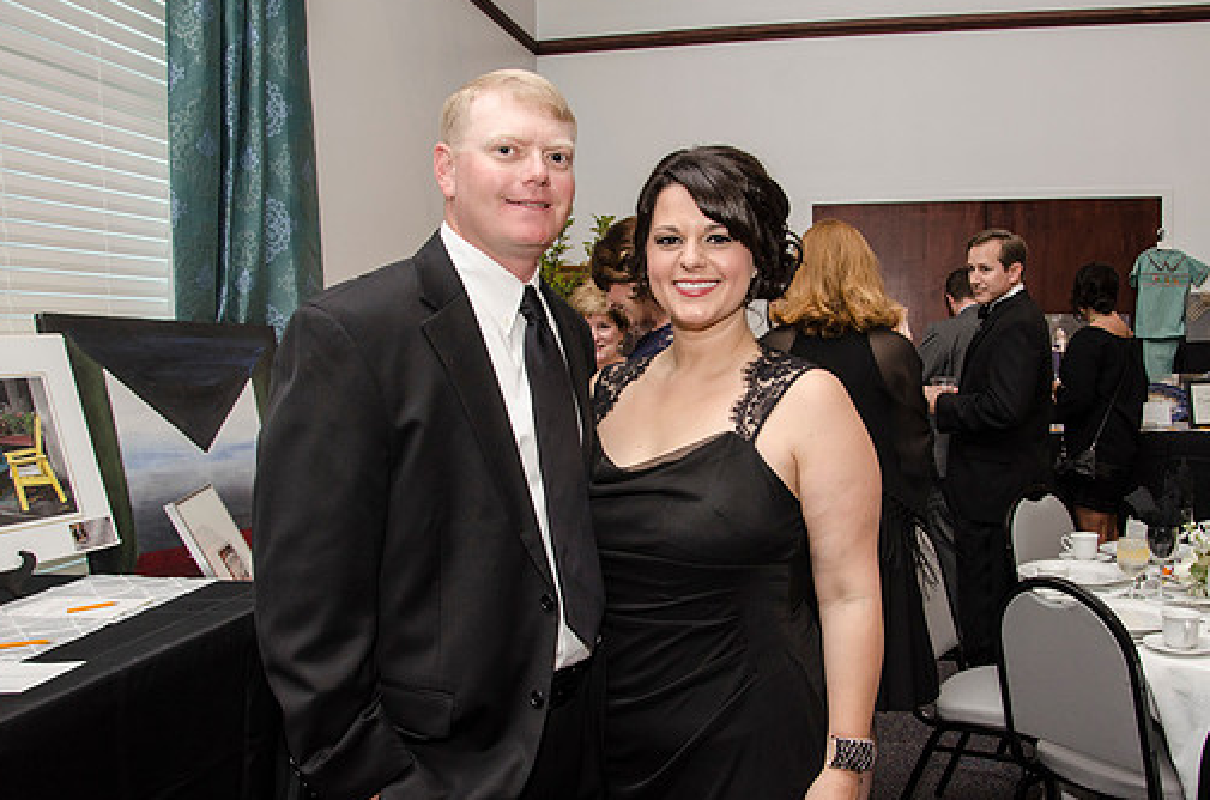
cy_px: 443
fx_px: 1039
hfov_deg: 60.2
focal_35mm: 31
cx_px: 678
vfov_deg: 42.1
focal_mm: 18
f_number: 6.3
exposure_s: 1/80
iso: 500
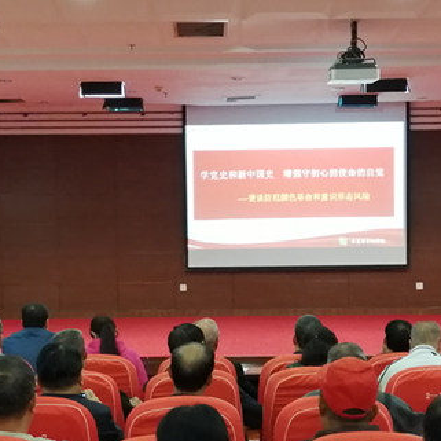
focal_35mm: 71
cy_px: 254
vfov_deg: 24.3
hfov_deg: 24.3
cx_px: 209
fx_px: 1023
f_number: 1.8
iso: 400
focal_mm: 3.88
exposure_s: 1/25
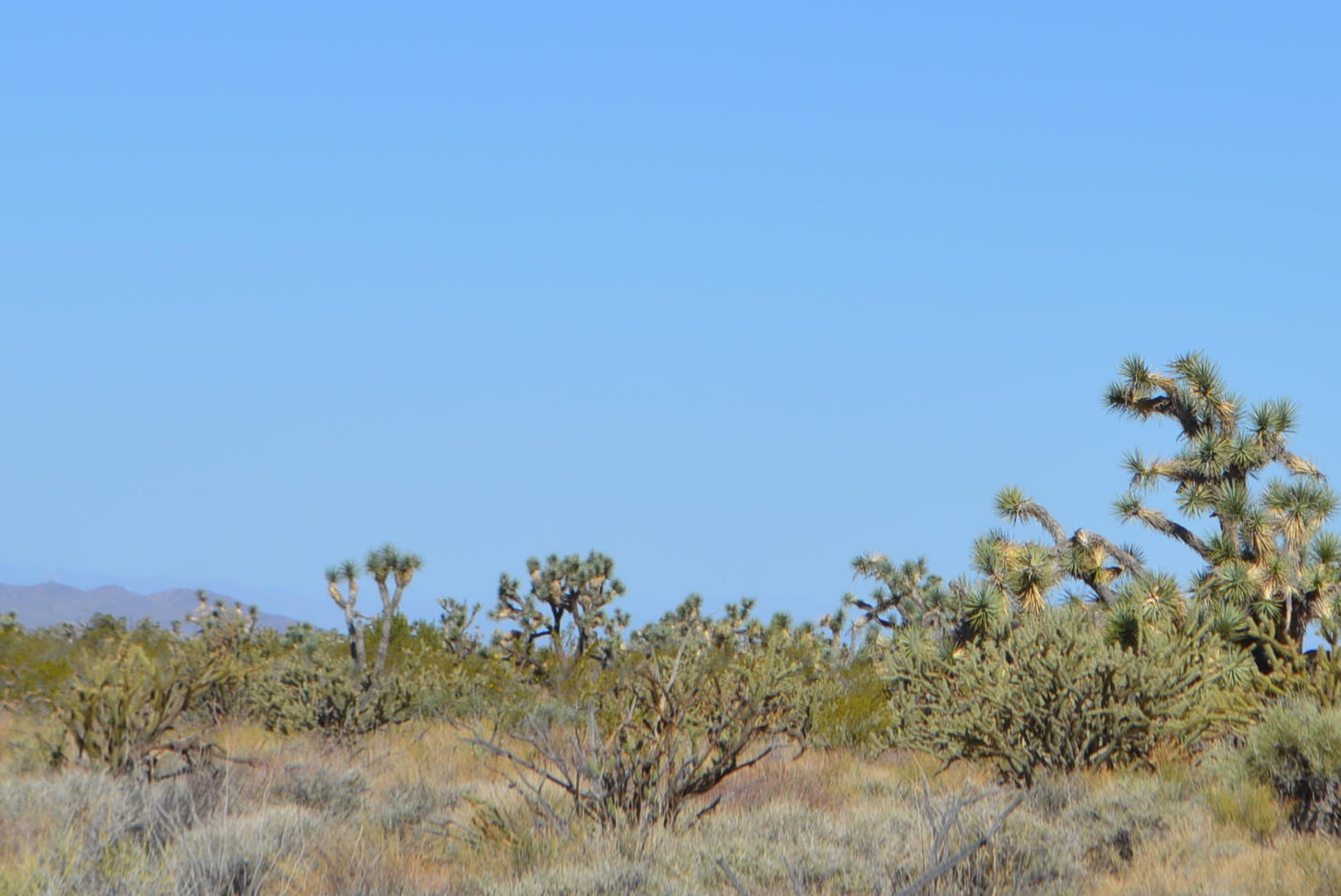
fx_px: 6337
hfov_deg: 12.0
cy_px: 260
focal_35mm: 170
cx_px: 1208
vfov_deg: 8.1
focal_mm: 55
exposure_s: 1/320
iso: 100
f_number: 9
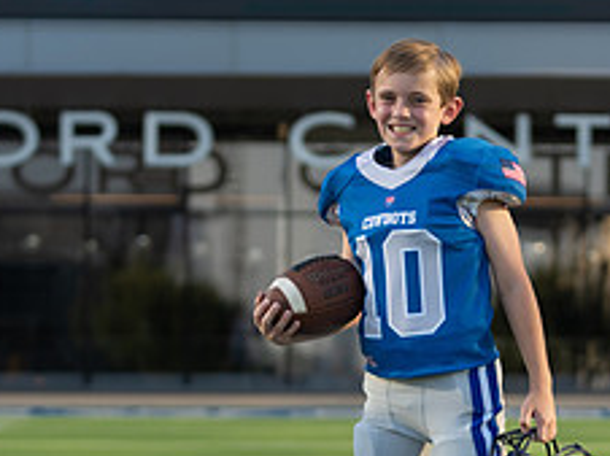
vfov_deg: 8.0
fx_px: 3257
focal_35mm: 185
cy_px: 314
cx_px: 419
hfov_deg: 10.7
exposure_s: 1/640
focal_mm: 72
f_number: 2.8
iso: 100
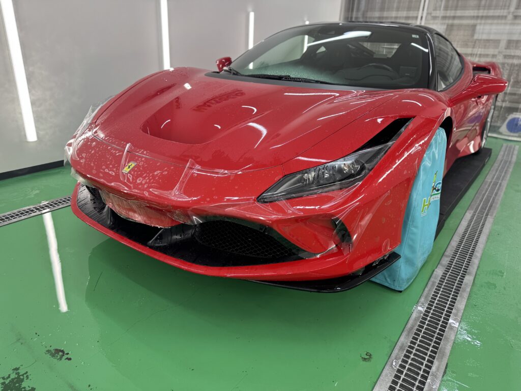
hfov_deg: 71.6
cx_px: 260
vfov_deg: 56.8
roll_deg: -3.1
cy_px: 196
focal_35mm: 24
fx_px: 361
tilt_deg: -22.2
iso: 64
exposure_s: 1/125
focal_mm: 6.76
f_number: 1.78
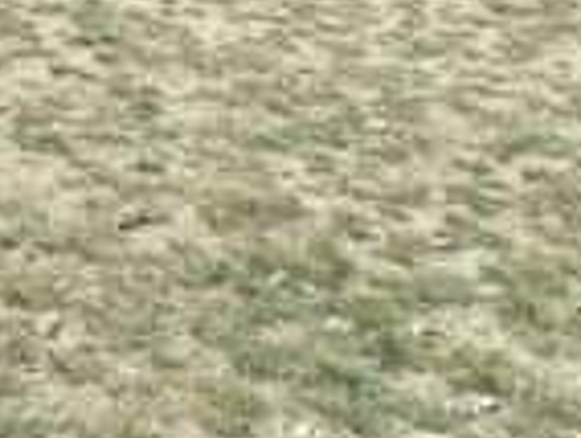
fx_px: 2186
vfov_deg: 11.3
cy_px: -43
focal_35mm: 130
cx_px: -102
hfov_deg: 14.7
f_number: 10
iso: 64
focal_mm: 6.6
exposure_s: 1/72
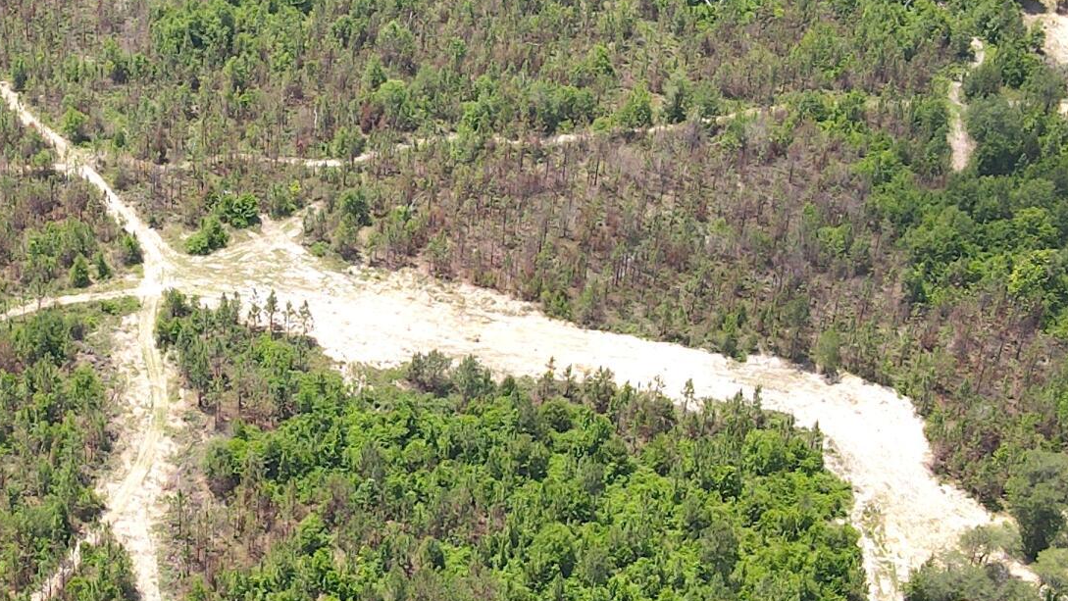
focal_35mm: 72
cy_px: 289
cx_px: 235
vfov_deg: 16.8
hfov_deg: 28.8
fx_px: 2039
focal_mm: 4.5
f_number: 2.8
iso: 100
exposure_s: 1/400
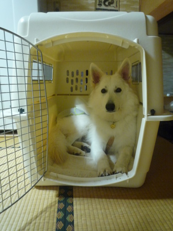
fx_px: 167
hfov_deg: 54.9
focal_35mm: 25
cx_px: 86
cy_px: 116
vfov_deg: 69.4
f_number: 2.8
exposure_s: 1/10
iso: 400
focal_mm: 4.4
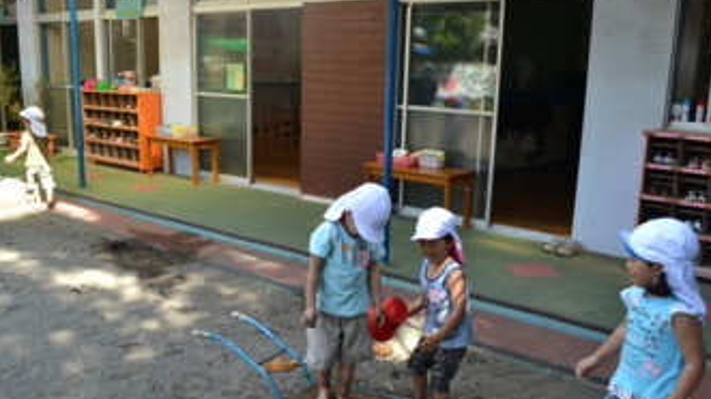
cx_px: 359
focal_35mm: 38
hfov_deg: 52.8
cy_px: 271
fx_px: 716
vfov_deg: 30.9
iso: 220
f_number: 5.6
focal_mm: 20
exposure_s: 1/125
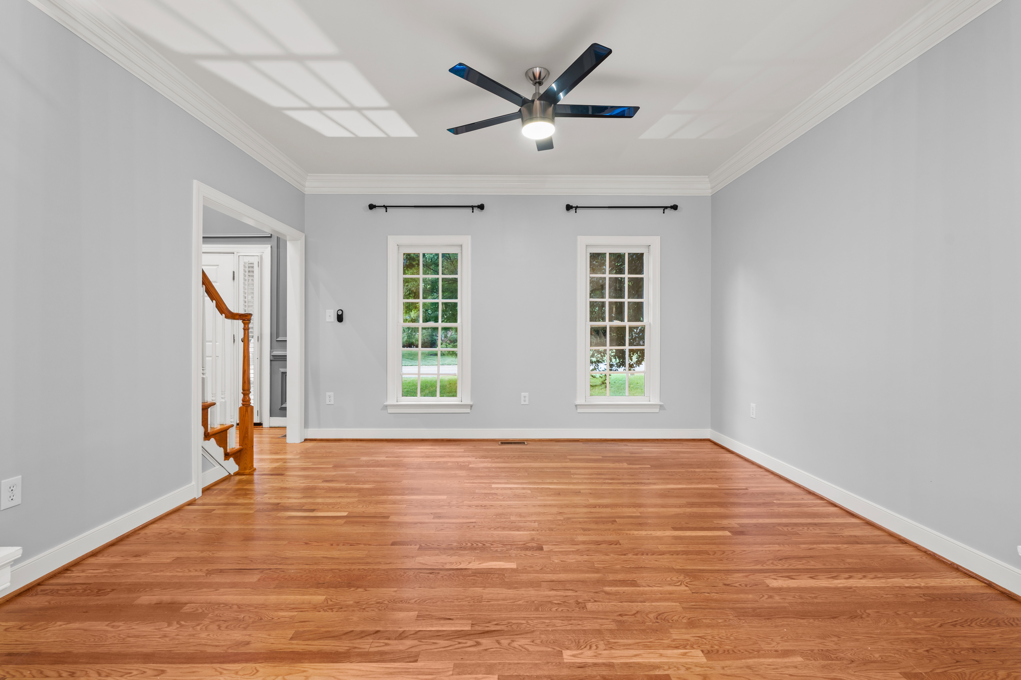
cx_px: 510
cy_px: 340
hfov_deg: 96.7
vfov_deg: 73.7
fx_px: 454
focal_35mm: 16
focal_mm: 16
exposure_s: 1.6
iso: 400
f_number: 8
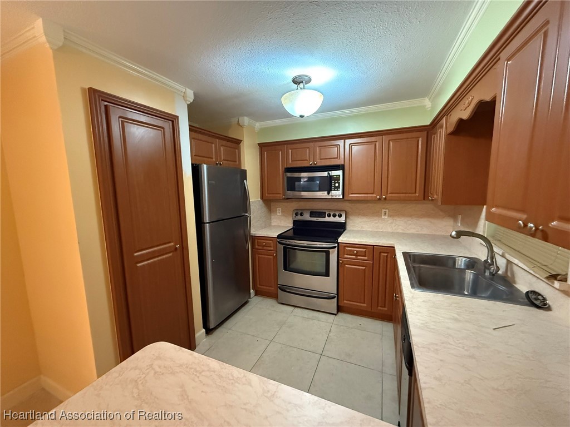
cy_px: 214
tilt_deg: -6.9
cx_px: 285
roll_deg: +1.1
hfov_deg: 102.1
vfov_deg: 85.7
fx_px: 231
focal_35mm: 14
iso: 1000
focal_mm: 2.22
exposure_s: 1/60
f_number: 2.2
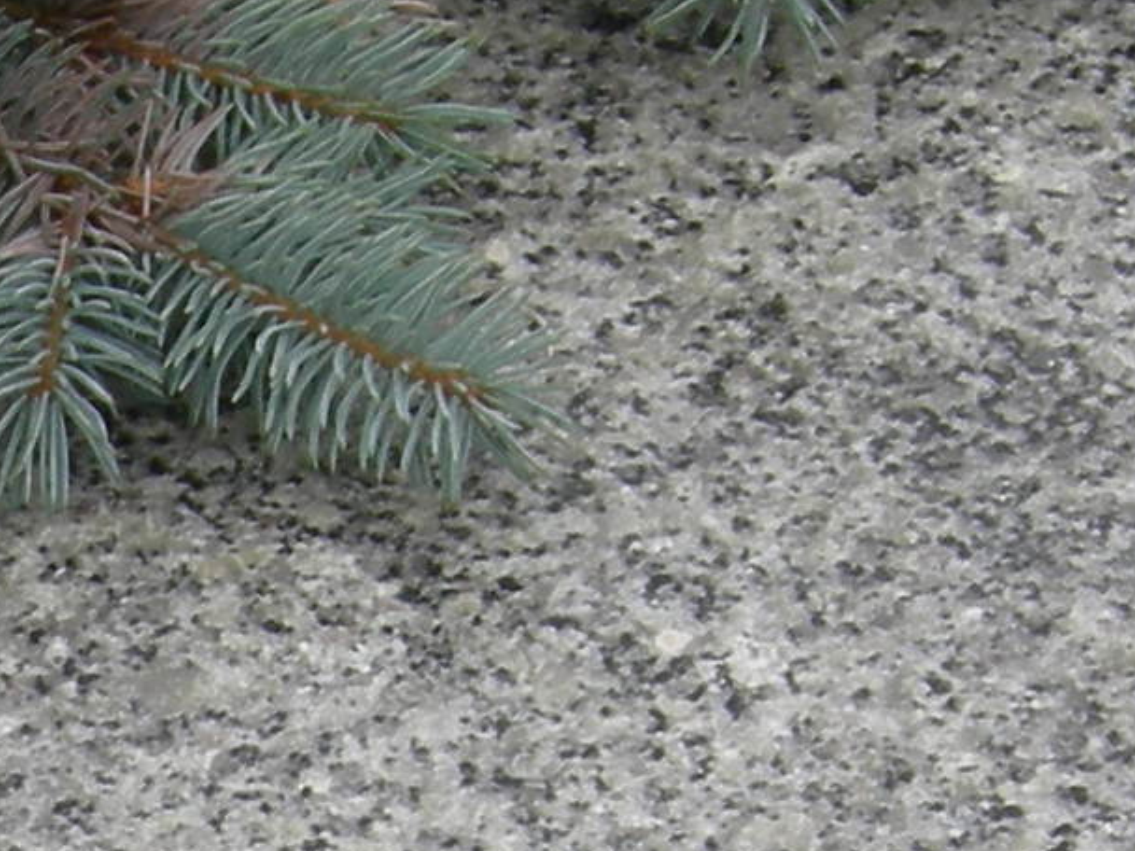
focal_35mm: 243
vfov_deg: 6.0
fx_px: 7968
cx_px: -577
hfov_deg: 8.0
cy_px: 1569
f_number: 5.9
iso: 64
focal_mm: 11.9
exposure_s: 1/165
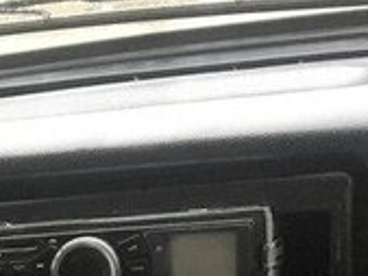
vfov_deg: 12.0
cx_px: -100
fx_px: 1202
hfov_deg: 16.5
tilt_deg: -31.1
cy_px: 512
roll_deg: +16.6
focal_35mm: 113
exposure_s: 1/17
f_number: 2.2
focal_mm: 4.15
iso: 320
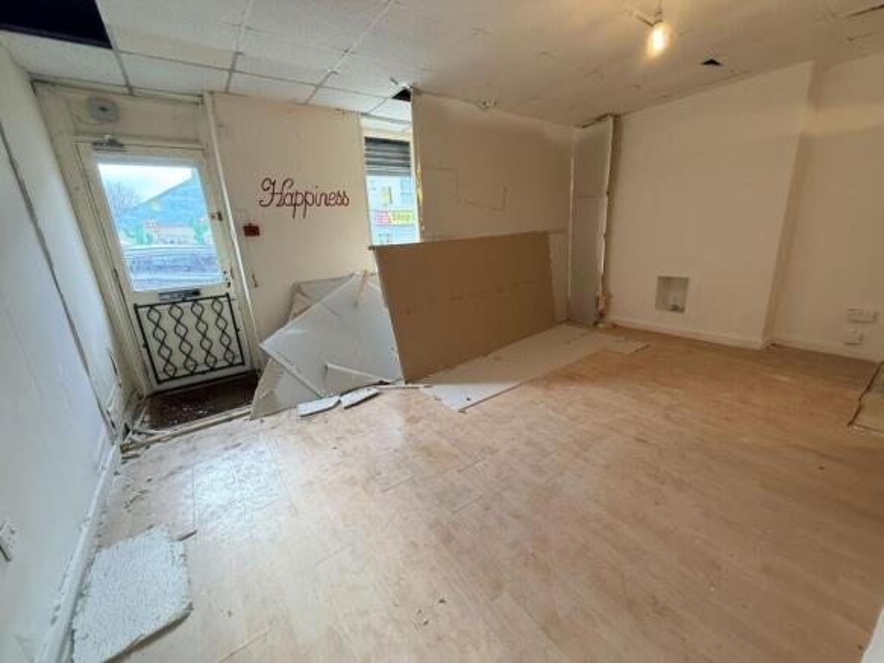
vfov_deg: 85.7
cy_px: 332
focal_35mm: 14
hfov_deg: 102.1
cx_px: 442
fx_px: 357
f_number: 2.2
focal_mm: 2.22
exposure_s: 1/100
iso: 250
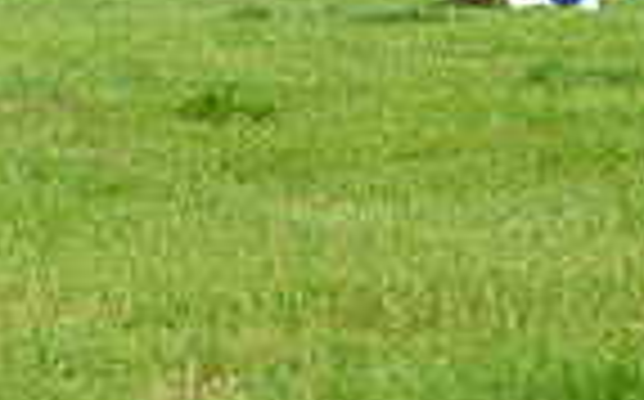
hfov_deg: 6.3
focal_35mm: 323
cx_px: -581
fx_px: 5662
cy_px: -384
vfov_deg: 4.0
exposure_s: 1/1250
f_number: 5.6
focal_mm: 78
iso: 1400
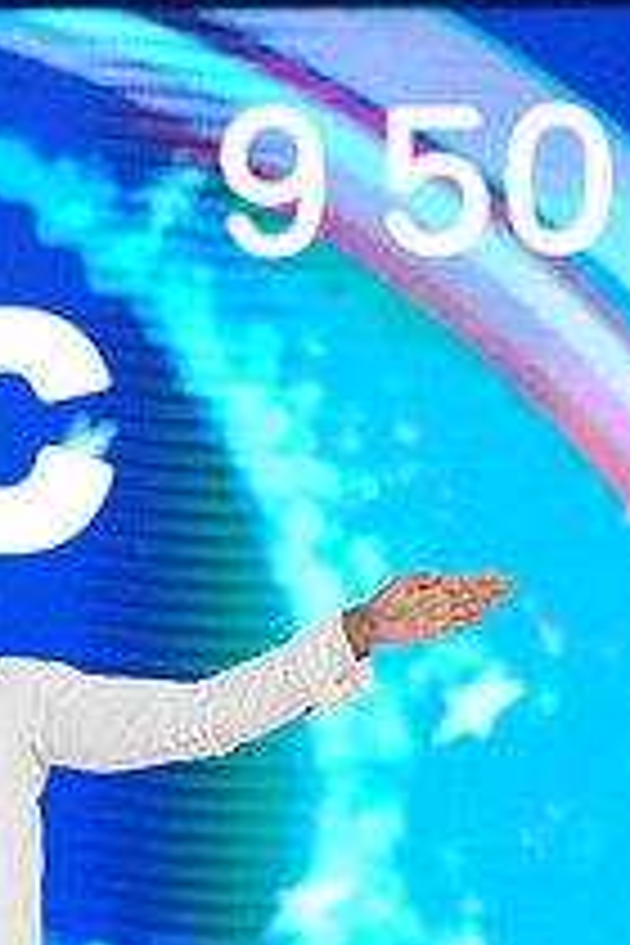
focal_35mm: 331
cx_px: -232
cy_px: 1269
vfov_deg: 6.2
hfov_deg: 4.1
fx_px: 8688
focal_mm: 120
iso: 2000
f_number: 2.8
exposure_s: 1/500
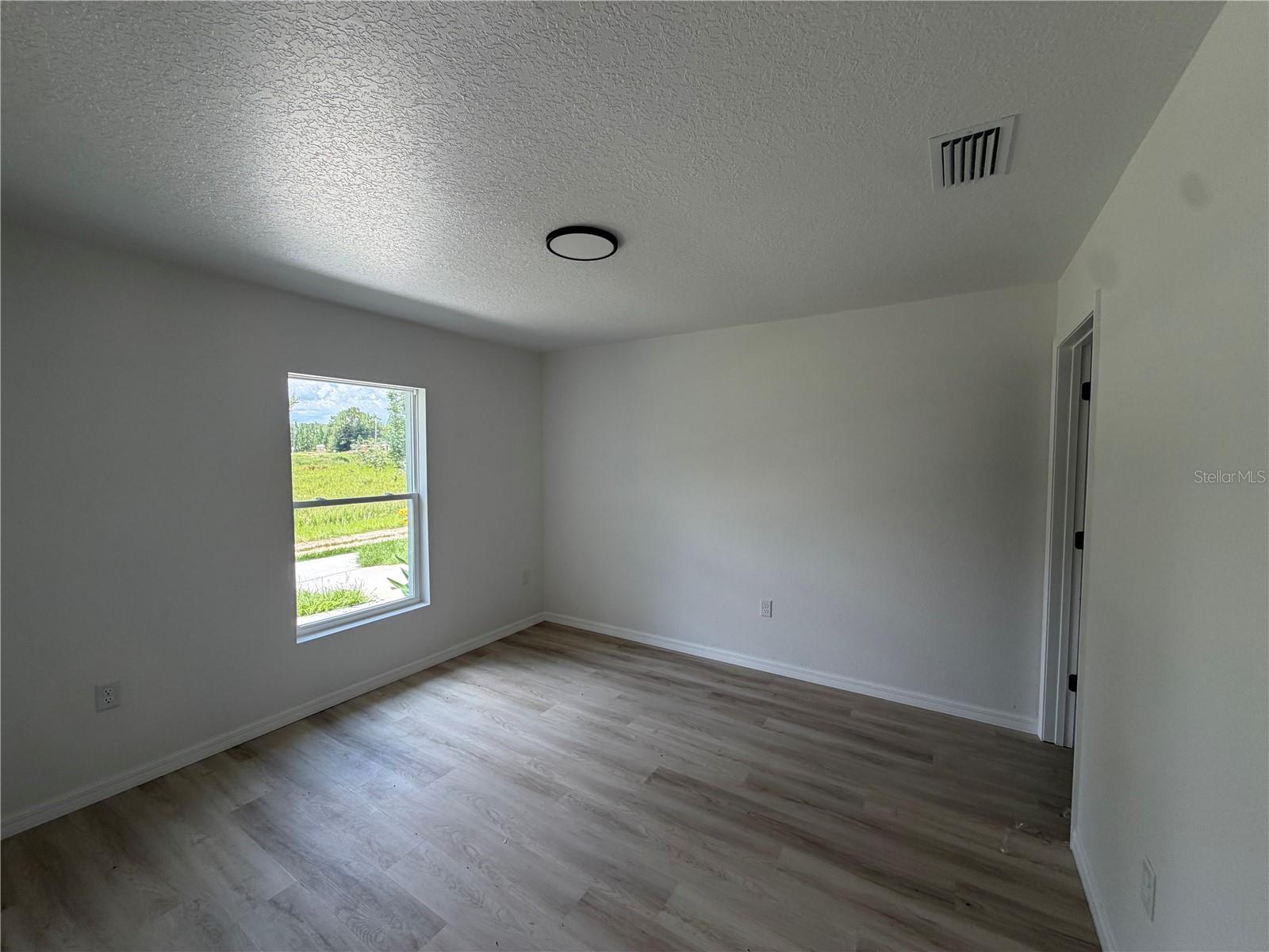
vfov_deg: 85.7
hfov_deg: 102.1
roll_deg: -0.1
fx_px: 513
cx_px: 634
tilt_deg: -2.0
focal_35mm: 14
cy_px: 476
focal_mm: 2.22
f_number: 2.2
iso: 64
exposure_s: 1/121
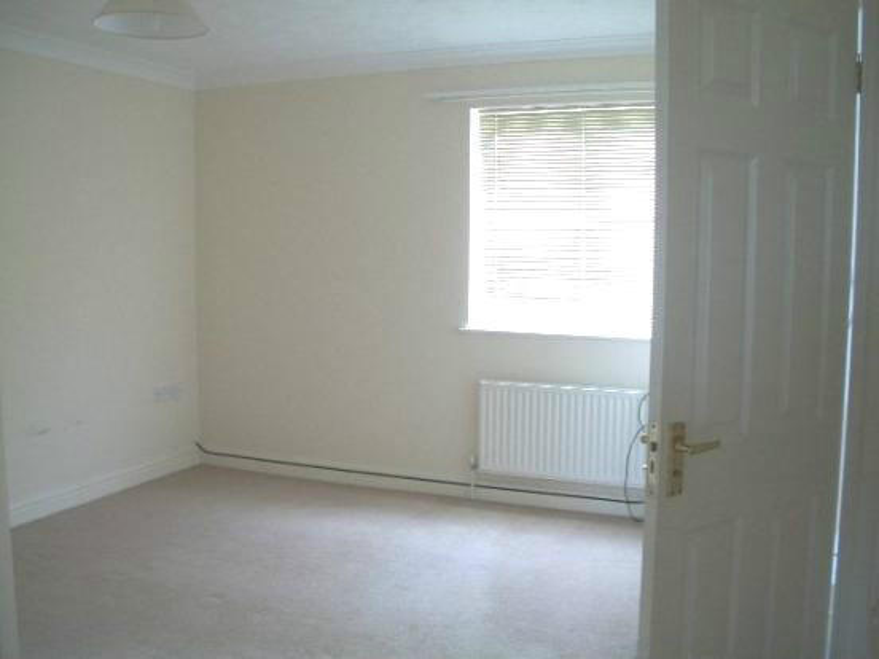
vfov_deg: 40.7
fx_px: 889
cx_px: 440
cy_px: 330
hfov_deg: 52.6
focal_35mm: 35
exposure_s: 1/25
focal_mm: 6.3
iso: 160
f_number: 3.1
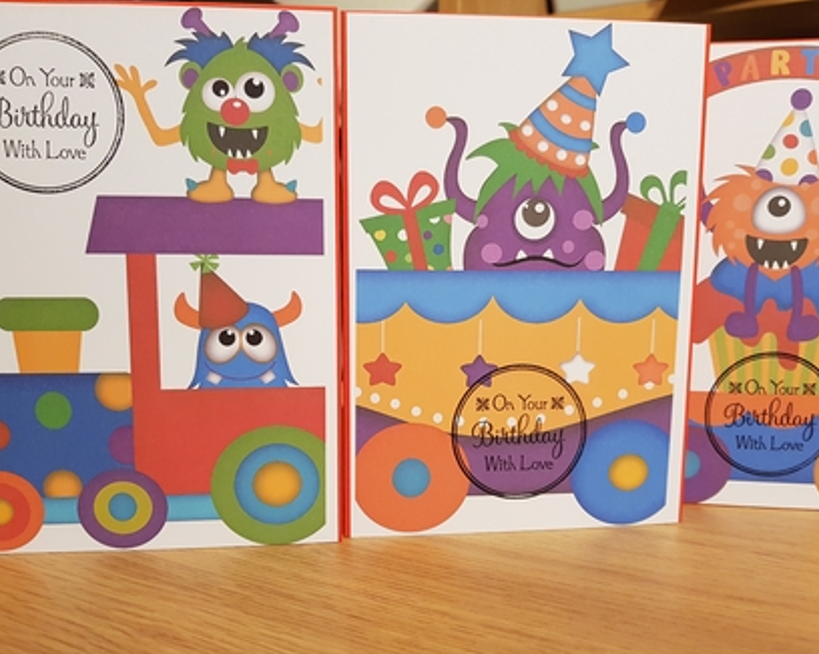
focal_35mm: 28
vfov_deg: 51.5
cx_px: 401
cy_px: 336
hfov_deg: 62.2
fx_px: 678
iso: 160
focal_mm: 4.2
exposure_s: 1/33
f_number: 1.7
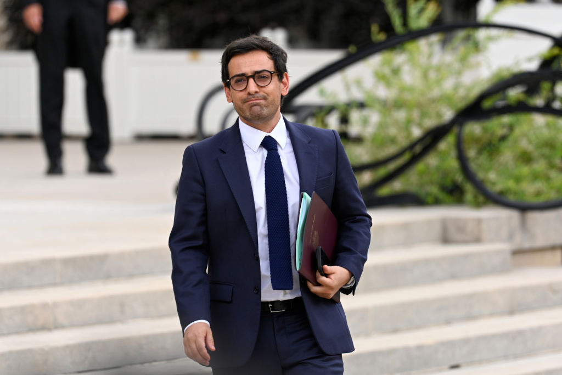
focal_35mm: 400
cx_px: 281
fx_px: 6245
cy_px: 188
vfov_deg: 3.4
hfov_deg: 5.2
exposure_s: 1/800
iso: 500
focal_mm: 400
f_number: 5.6
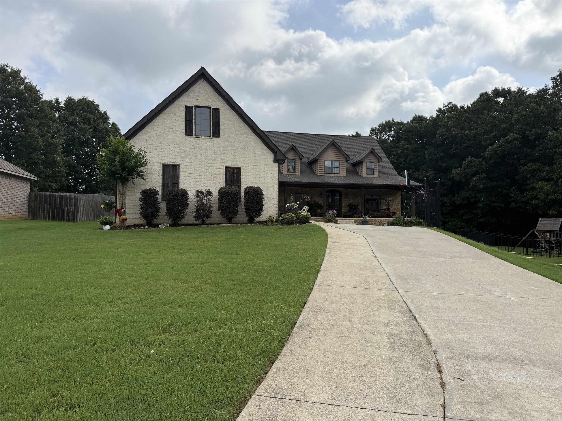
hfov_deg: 71.6
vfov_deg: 56.8
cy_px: 210
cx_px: 281
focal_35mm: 24
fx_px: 390
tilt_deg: +2.6
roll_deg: -0.2
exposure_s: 1/7353
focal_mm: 6.76
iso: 100
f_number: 1.78
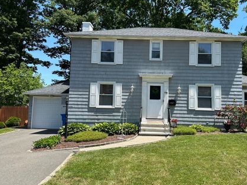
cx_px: 148
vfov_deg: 48.2
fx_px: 207
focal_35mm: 29
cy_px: 89
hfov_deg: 61.2
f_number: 1.78
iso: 80
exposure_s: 1/2809
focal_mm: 6.86
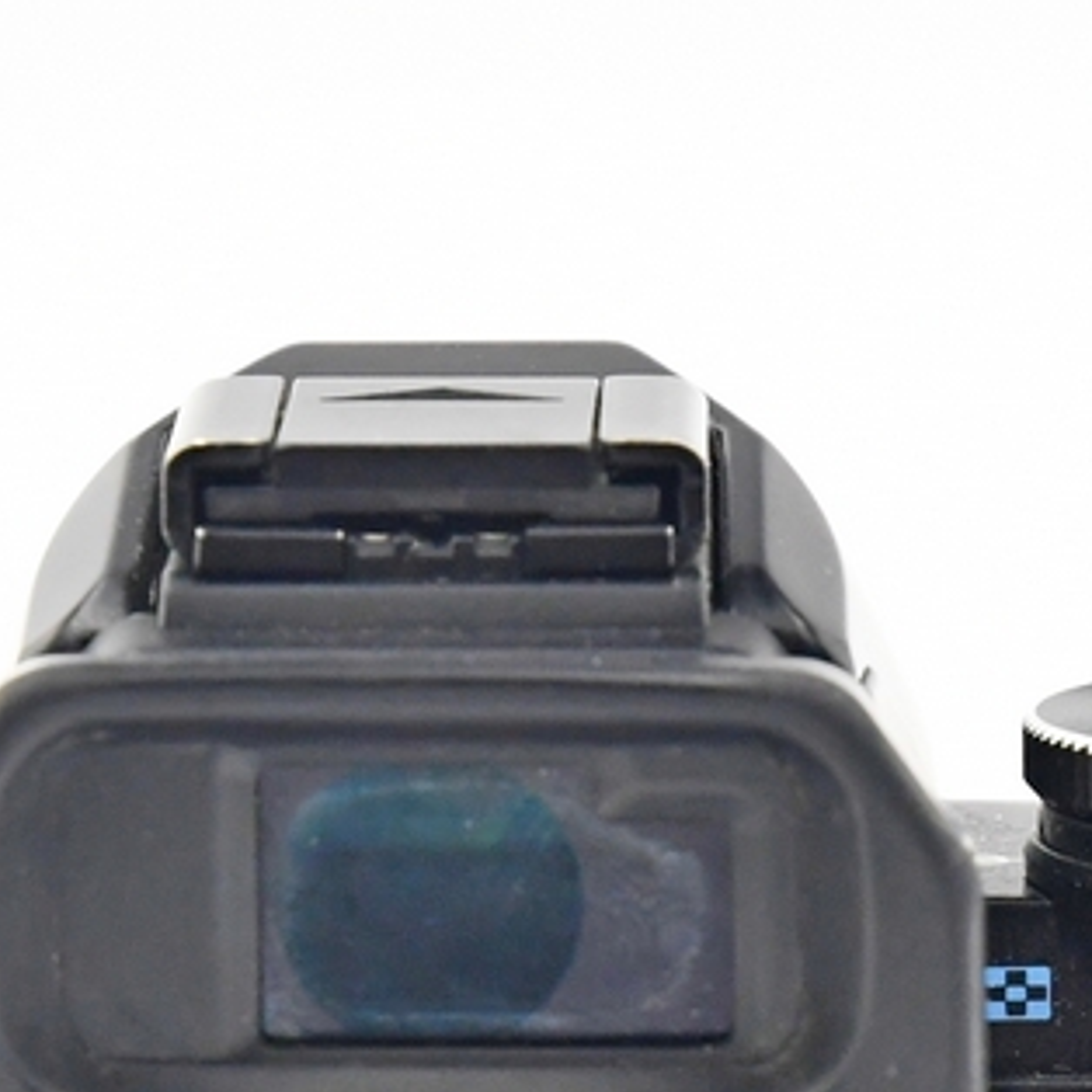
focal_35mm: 377
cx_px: 730
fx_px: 13455
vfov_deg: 4.6
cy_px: 1252
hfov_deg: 4.6
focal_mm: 62
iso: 1600
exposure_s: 1/125
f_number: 7.1
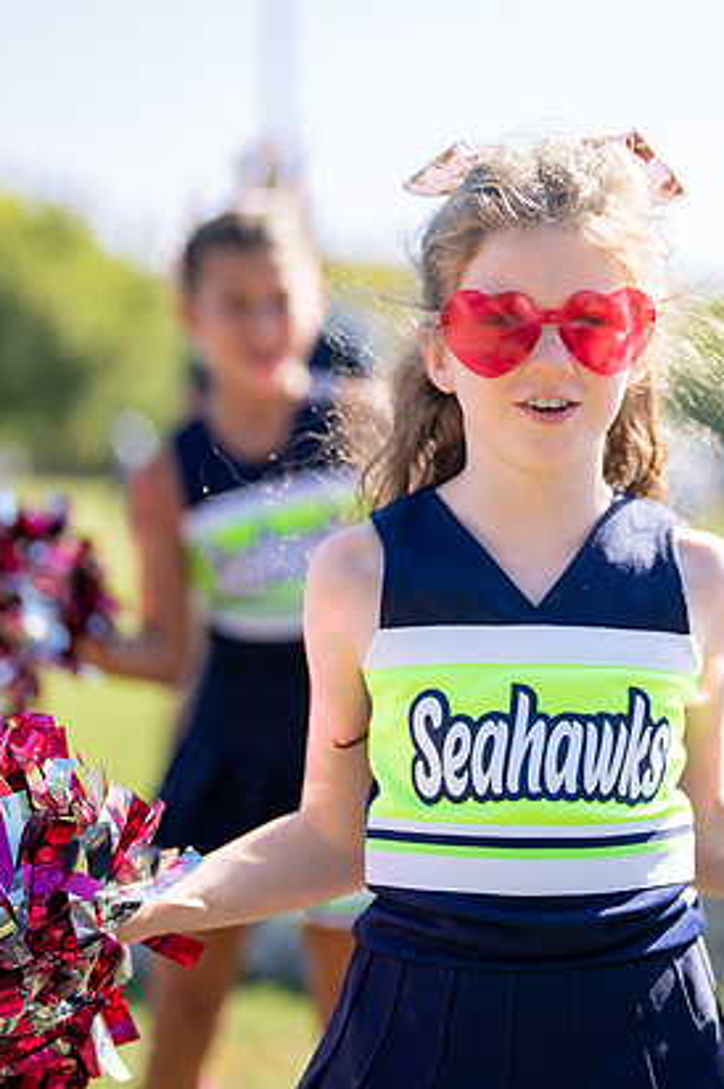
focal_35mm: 95
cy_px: 406
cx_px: 588
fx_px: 2870
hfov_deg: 14.3
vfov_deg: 21.4
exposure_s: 1/10000
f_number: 1.2
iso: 250
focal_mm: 50
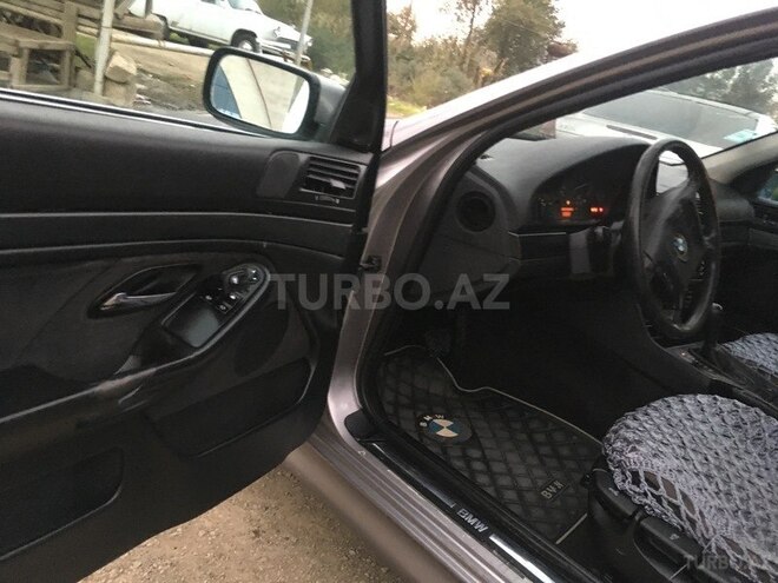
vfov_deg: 48.2
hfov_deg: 61.7
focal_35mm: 29
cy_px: 292
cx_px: 389
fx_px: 652
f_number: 2.2
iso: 400
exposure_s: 1/17
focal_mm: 4.15
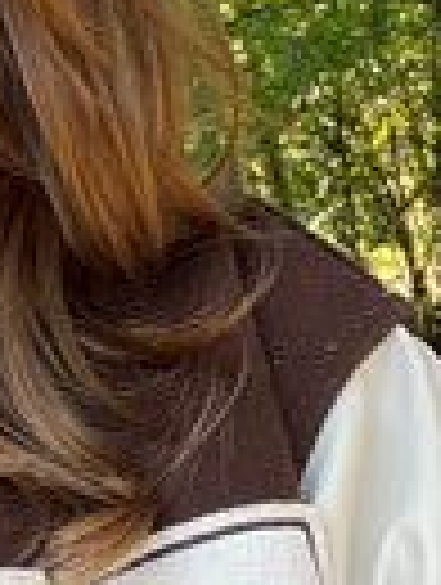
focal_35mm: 103
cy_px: 158
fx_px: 1744
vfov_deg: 18.9
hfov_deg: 13.2
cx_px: -310
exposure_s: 1/121
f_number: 2.2
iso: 32
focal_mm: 2.71
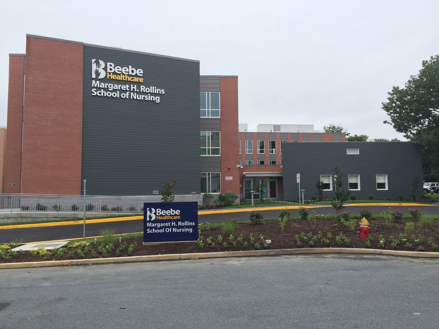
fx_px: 368
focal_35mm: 29
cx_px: 220
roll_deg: +0.9
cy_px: 164
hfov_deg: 61.7
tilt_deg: +5.3
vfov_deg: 48.2
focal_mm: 4.15
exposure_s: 1/377
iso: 32
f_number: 2.2
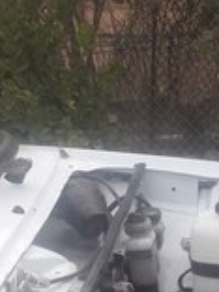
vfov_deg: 19.4
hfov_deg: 16.2
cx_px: 236
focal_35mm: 89
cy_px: 427
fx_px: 751
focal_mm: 3.7
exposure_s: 1/125
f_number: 1.9
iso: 40
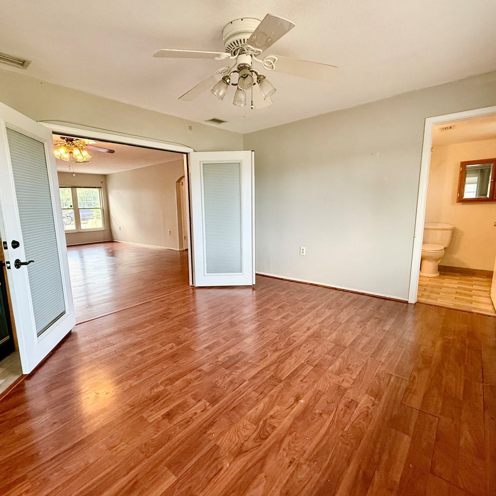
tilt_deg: -6.4
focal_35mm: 17
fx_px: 276
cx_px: 225
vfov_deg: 84.0
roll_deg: +0.1
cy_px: 249
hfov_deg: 83.8
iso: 250
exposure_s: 1/120
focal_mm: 2.22
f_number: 2.2
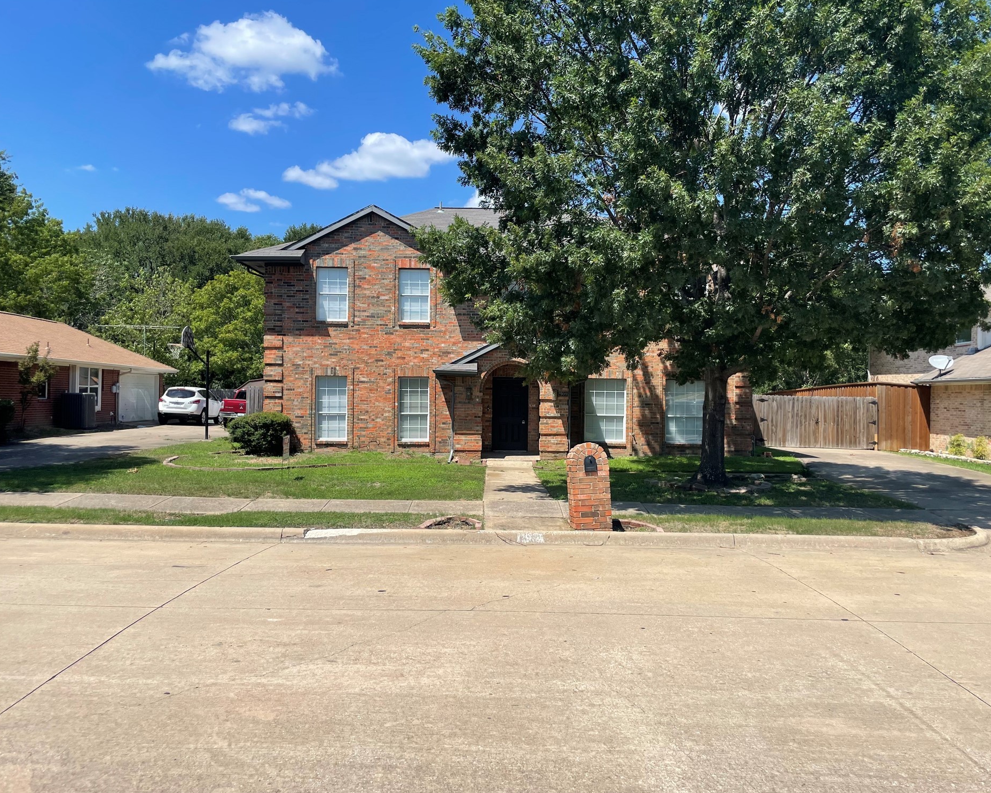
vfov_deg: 51.5
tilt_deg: -0.4
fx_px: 821
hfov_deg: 62.2
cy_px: 403
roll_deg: -0.8
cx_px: 497
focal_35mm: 28
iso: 32
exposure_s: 1/3610
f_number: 1.6
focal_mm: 4.2
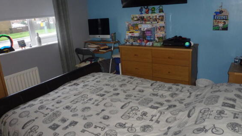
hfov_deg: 67.9
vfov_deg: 41.5
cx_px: 121
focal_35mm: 28
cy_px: 65
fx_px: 180
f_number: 2.8
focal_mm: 4.5
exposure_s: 1/30
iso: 160
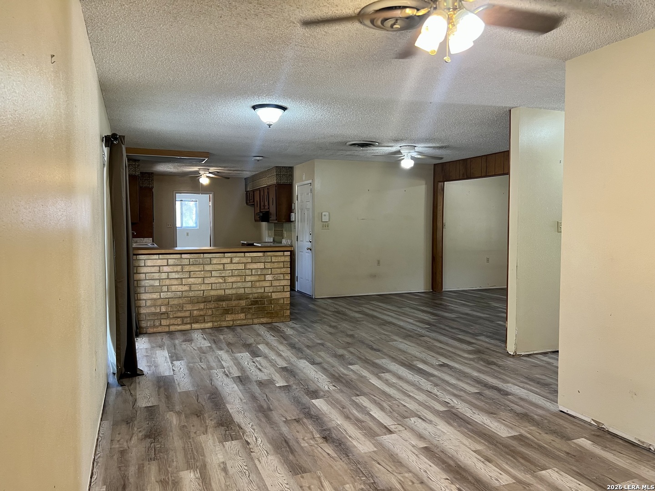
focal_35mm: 26
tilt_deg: -4.1
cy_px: 246
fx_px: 492
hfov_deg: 67.3
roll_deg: -0.3
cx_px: 328
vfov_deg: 53.1
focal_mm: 5.7
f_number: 1.5
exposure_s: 1/60
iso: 200
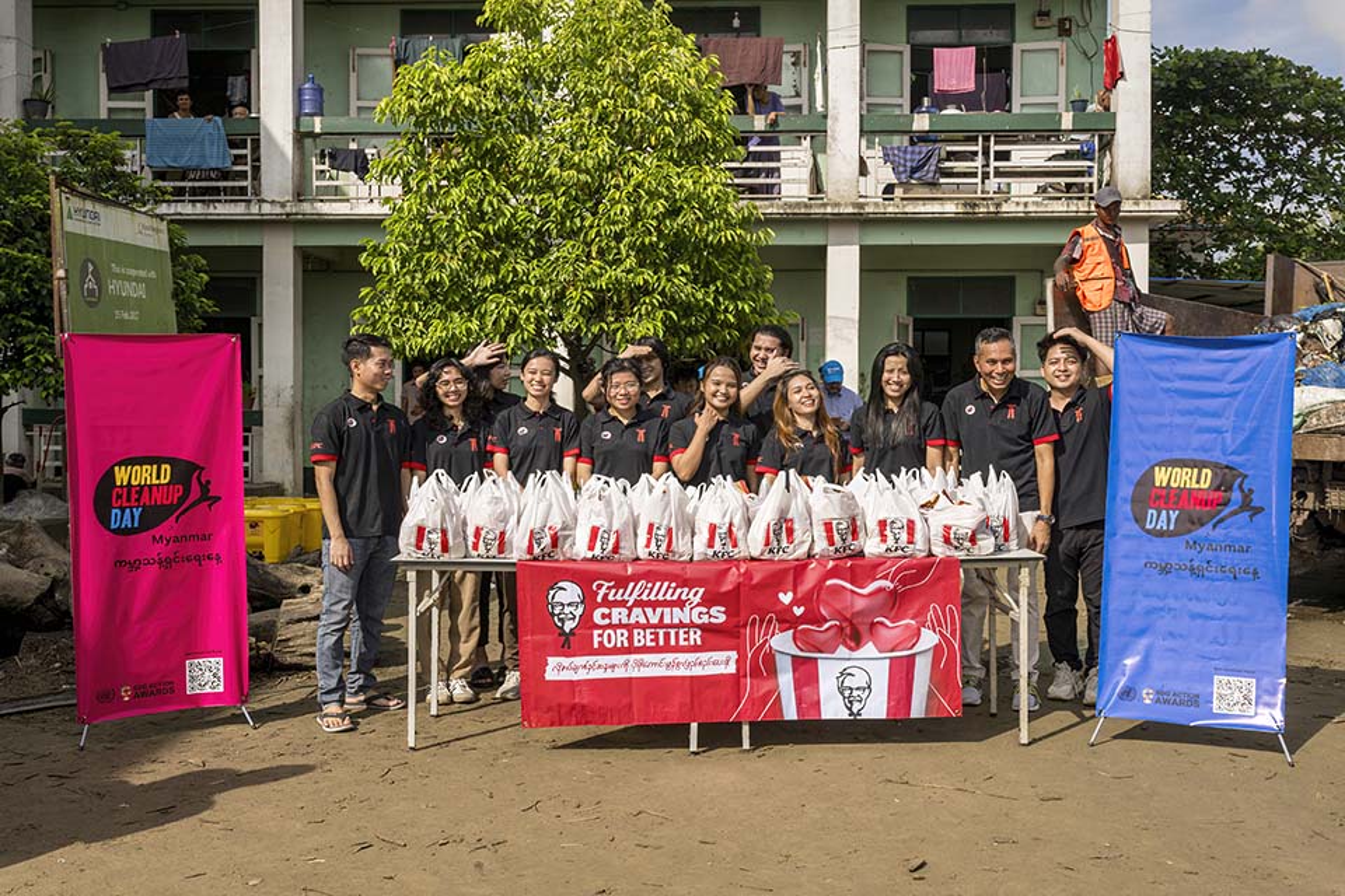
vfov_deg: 42.3
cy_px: 448
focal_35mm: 31
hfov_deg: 60.3
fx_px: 1158
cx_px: 672
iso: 125
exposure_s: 1/1000
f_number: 8
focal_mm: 31
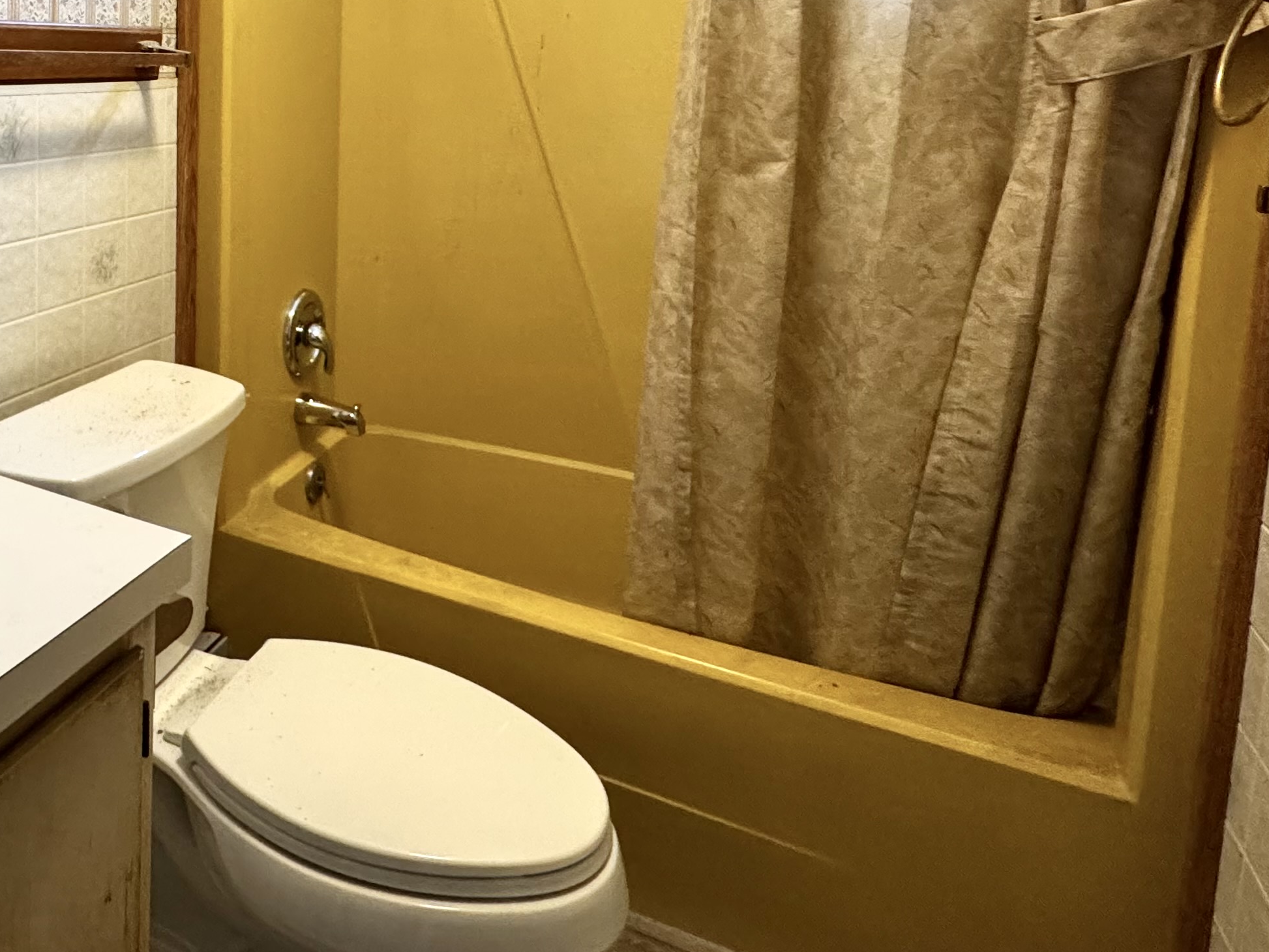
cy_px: 143
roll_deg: -0.5
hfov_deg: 54.8
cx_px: 160
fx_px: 1063
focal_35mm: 29
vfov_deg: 44.9
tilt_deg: -6.7
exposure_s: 1/60
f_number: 2.2
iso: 320
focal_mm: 2.22
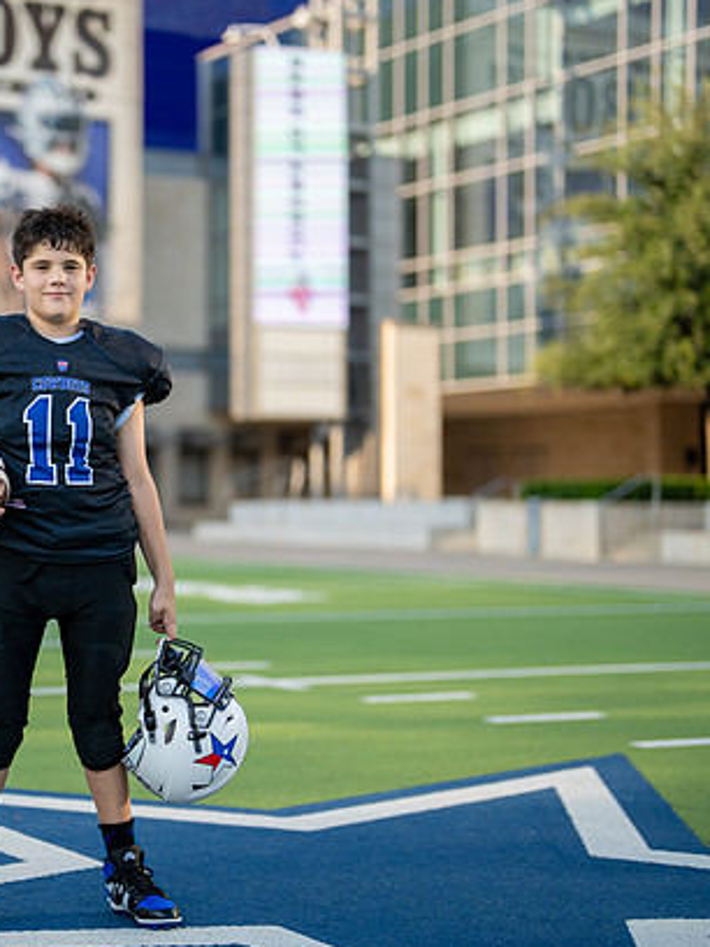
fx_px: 2078
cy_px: 480
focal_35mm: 76
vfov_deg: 25.7
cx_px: 97
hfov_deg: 19.1
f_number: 1.2
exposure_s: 1/2500
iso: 100
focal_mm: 50
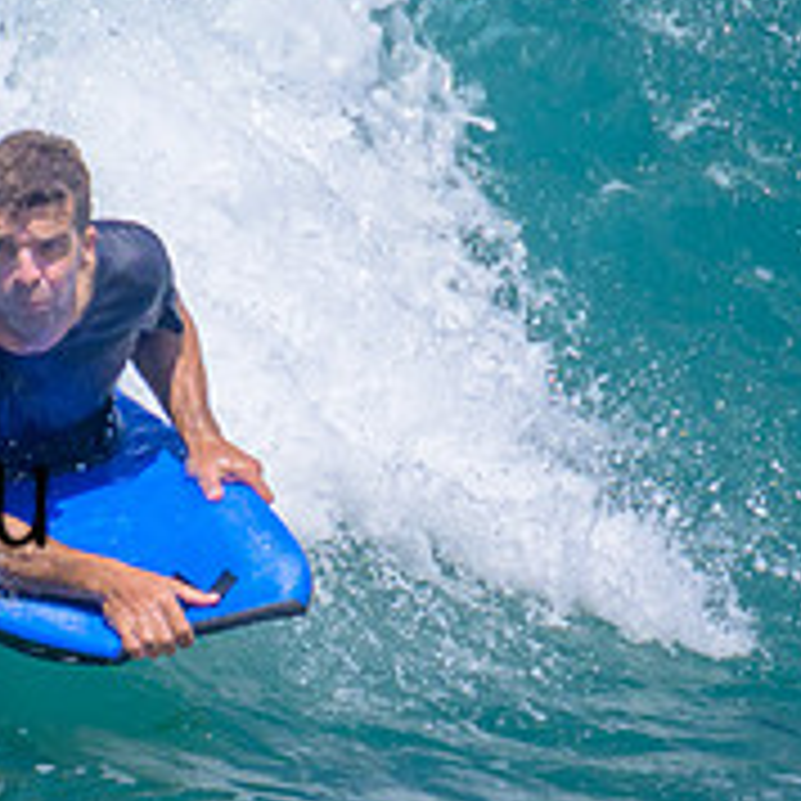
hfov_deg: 0.6
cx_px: -3
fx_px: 76889
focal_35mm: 2937
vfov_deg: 0.6
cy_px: 363
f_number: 11
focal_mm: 800
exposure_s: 1/2000
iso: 1000
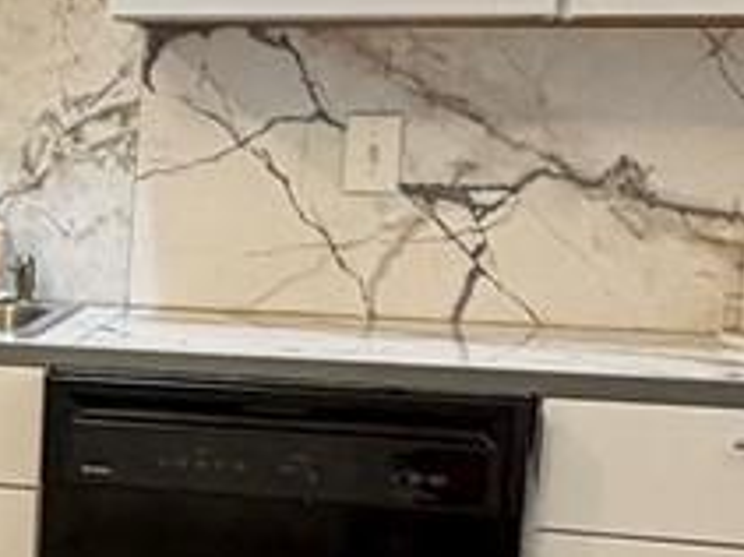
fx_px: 2277
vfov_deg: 13.9
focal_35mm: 106
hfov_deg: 15.5
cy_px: 381
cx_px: -659
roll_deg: -0.3
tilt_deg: -6.9
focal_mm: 2.22
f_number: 2.2
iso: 200
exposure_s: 1/60
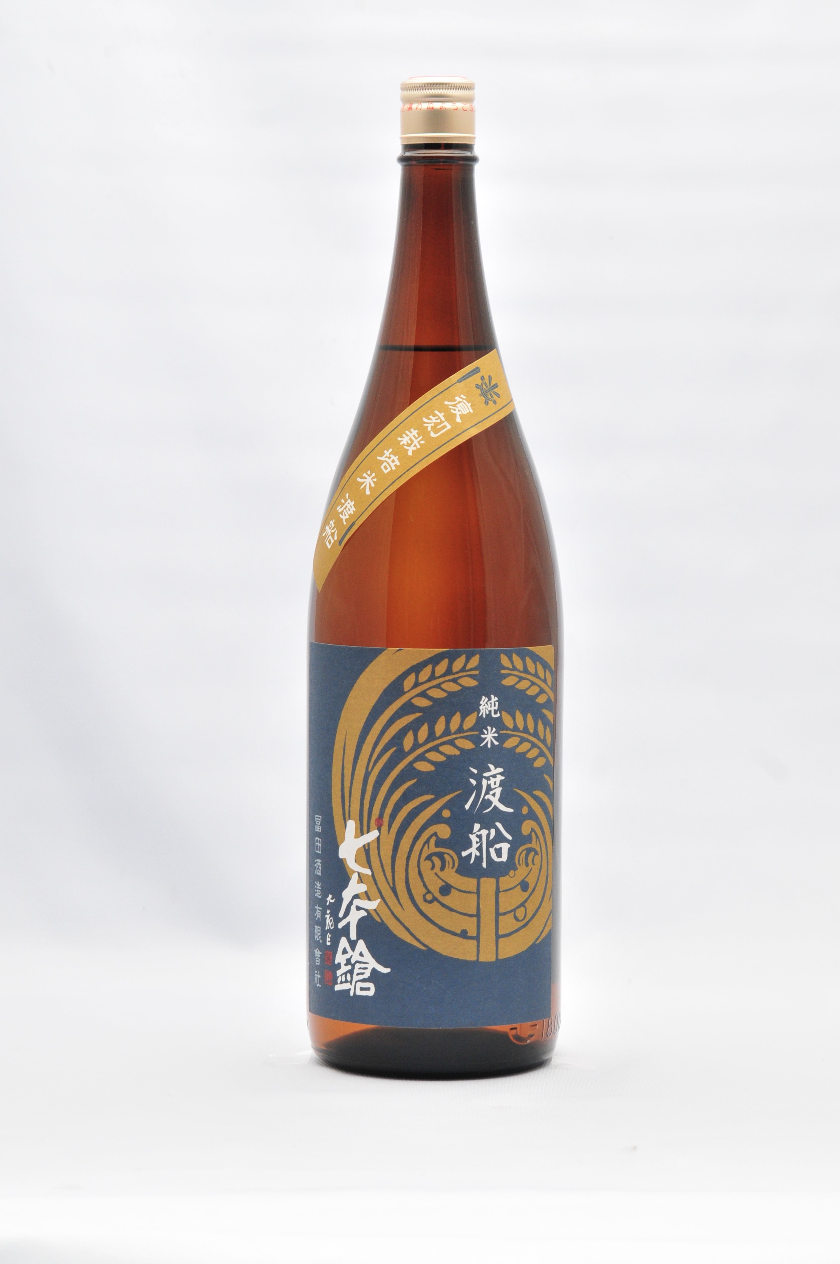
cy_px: 574
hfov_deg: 11.9
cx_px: 428
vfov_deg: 17.8
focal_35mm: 115
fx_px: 4036
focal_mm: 70
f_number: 8
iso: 500
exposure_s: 1/60
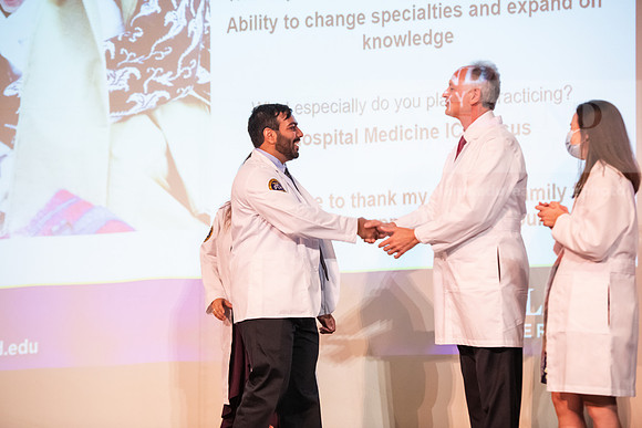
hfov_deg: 16.4
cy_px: 214
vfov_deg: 11.0
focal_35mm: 125
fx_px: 2230
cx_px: 321
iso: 4000
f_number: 3.2
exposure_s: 1/200
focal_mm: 125
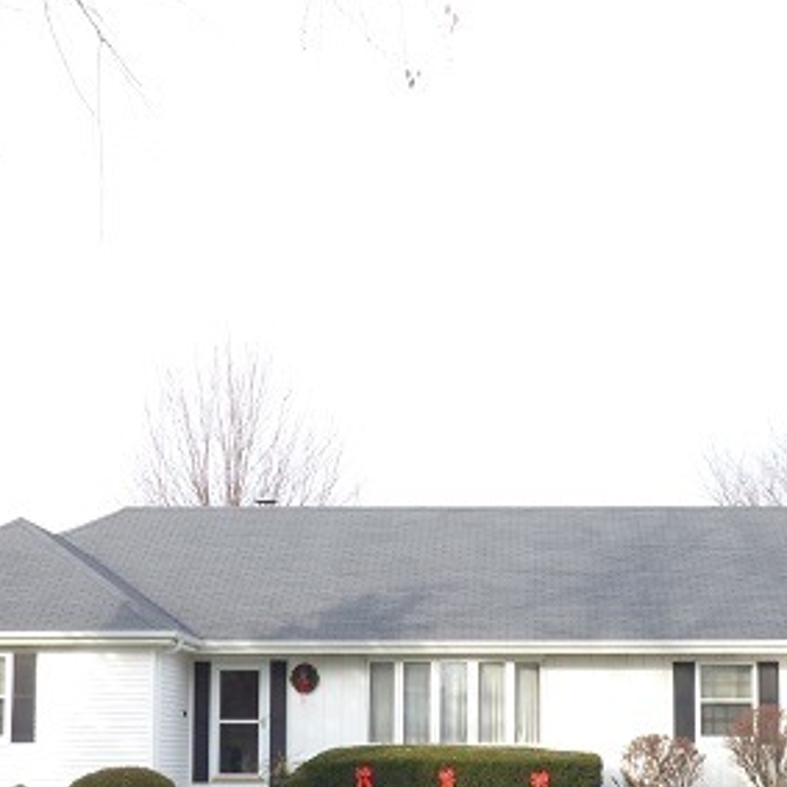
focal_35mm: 62
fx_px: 1595
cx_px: 520
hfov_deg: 27.6
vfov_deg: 27.3
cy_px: 609
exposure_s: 1/60
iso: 100
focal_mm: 5.53
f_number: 7.1
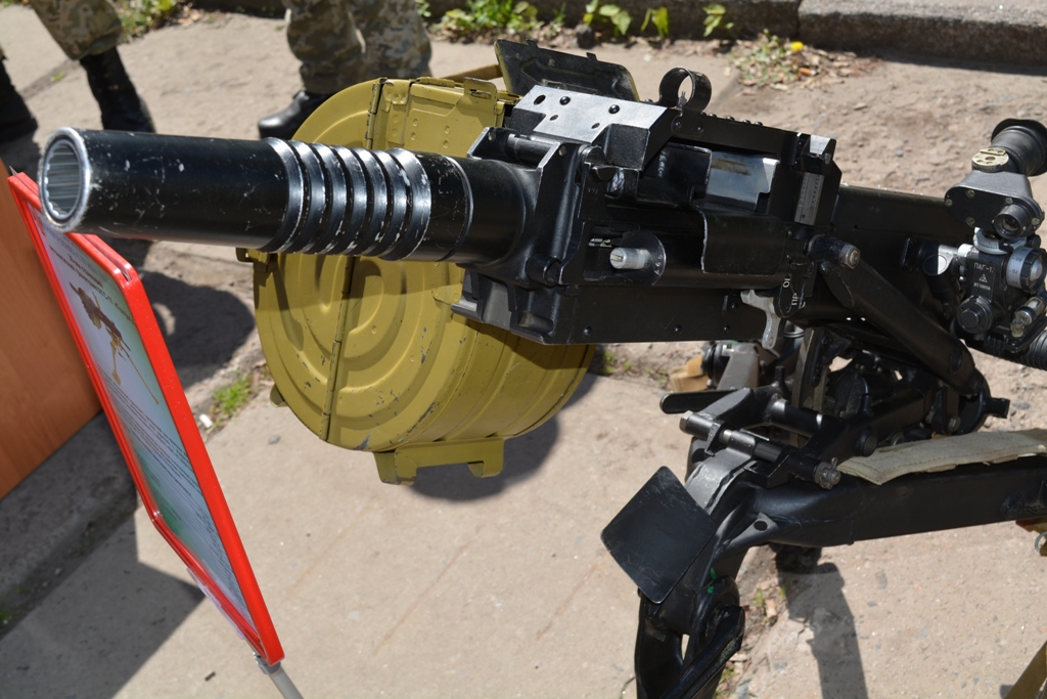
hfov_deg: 43.6
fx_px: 1309
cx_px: 524
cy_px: 350
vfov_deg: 29.9
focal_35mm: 45
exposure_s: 1/200
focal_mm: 30
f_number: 9
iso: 100
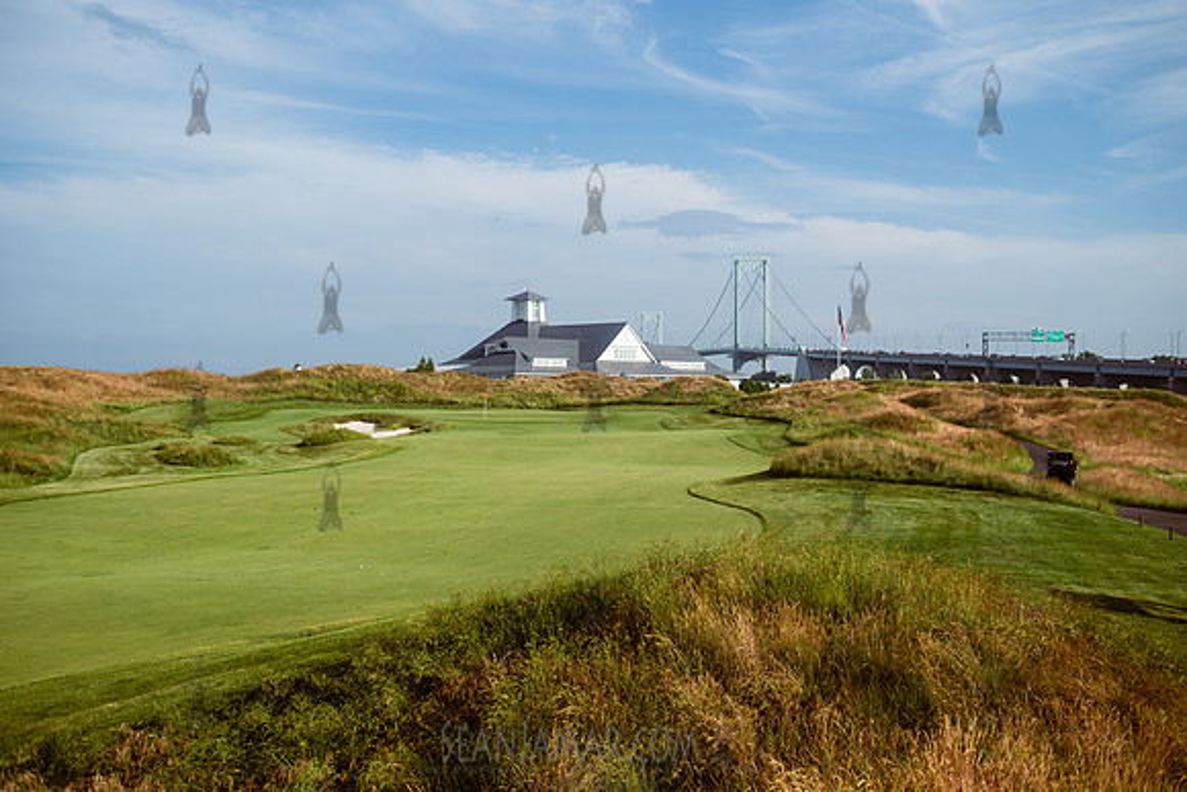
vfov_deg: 37.9
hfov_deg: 54.4
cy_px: 396
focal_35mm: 35
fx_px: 1154
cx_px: 594
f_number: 4
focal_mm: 35
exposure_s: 1/1250
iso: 100
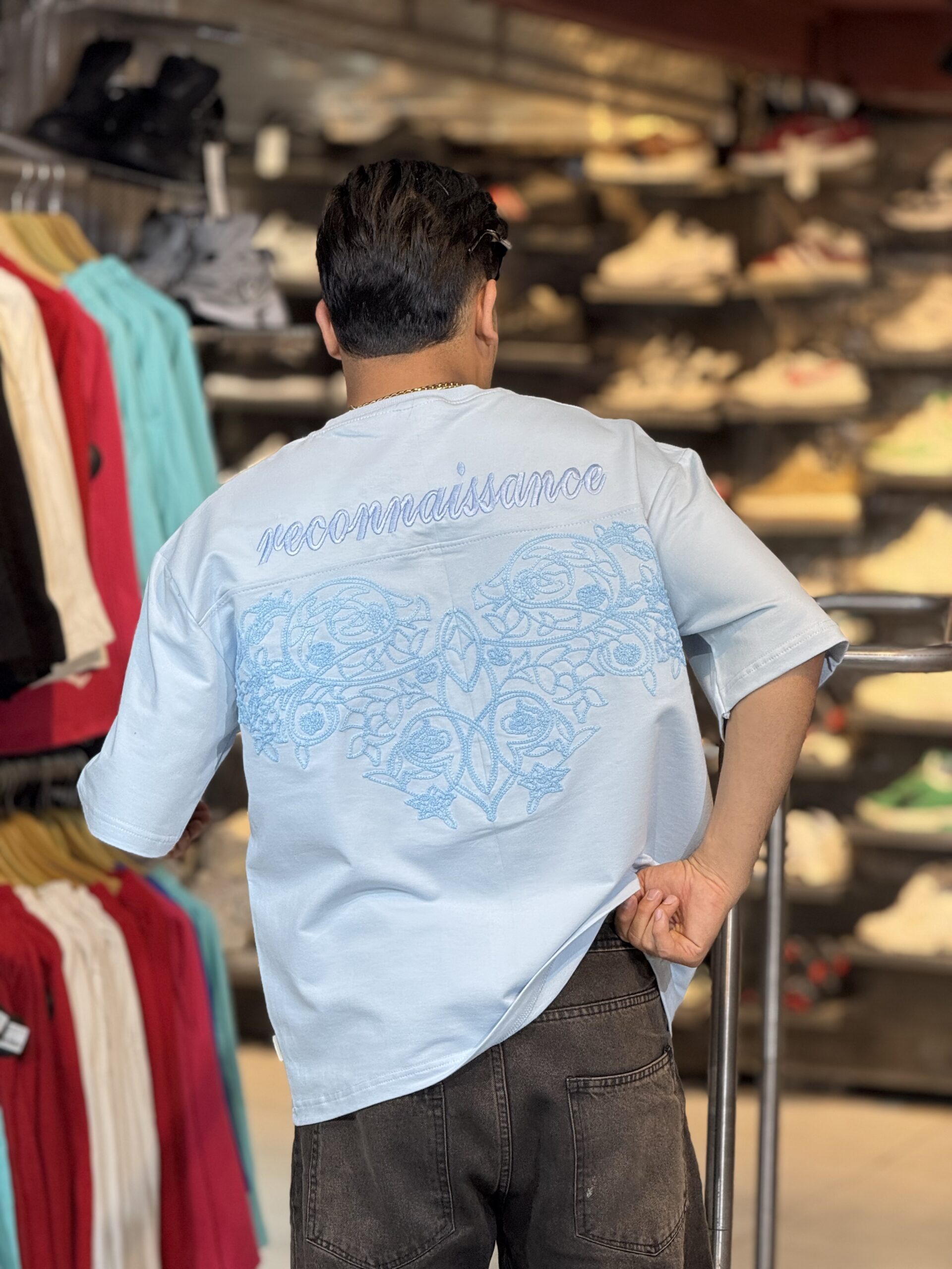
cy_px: 634
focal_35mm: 120
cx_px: 476
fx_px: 4400
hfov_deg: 12.3
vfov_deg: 16.4
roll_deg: -2.5
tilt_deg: -3.6
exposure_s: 1/100
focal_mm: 15.66
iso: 125
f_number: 2.8
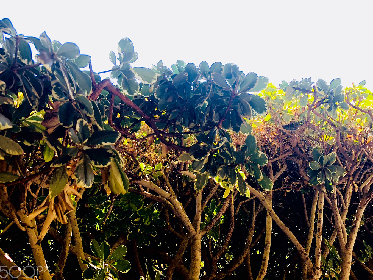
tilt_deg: +2.0
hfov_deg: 55.3
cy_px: 143
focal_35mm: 33
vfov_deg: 43.0
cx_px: 202
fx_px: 356
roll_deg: -2.4
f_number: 1.8
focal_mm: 3.99
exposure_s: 1/120
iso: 25
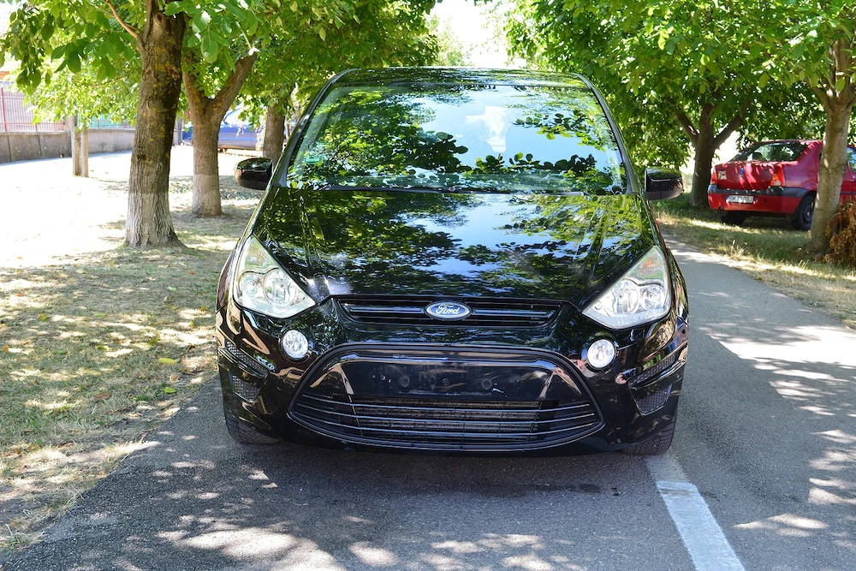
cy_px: 286
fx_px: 1070
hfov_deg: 43.6
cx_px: 428
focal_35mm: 45
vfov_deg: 29.9
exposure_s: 1/50
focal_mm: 30
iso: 400
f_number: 10
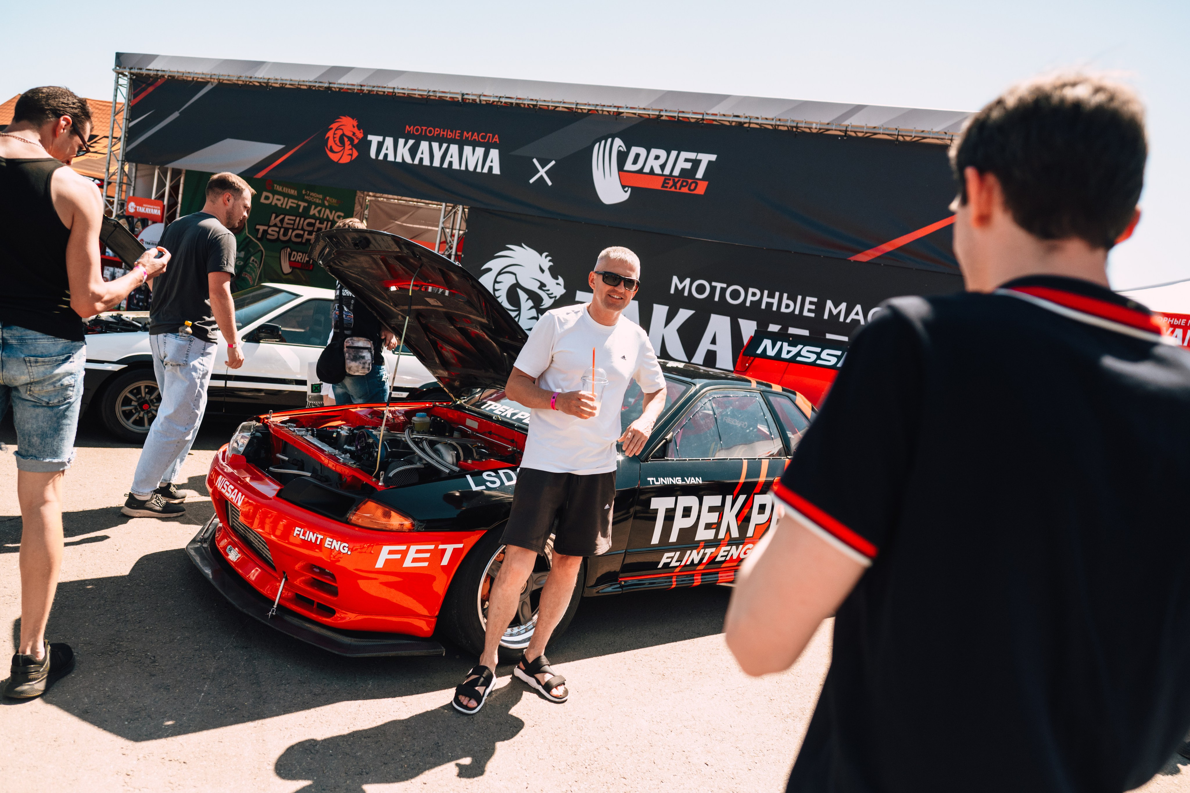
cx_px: 588
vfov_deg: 51.8
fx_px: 817
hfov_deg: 72.1
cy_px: 392
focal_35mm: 25
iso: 1250
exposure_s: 1/8000
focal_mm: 24
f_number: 2.8
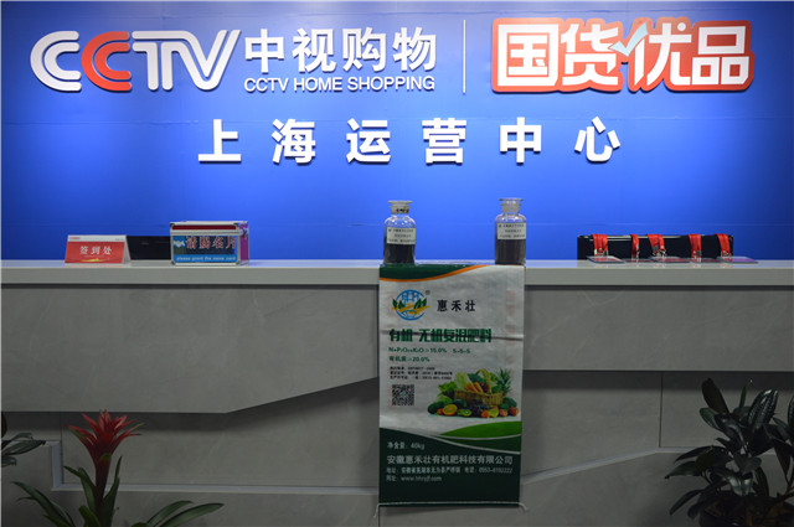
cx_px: 397
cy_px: 264
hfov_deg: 53.2
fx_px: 793
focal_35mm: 36
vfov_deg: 36.8
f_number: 4.5
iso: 400
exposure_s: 1/80
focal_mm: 24
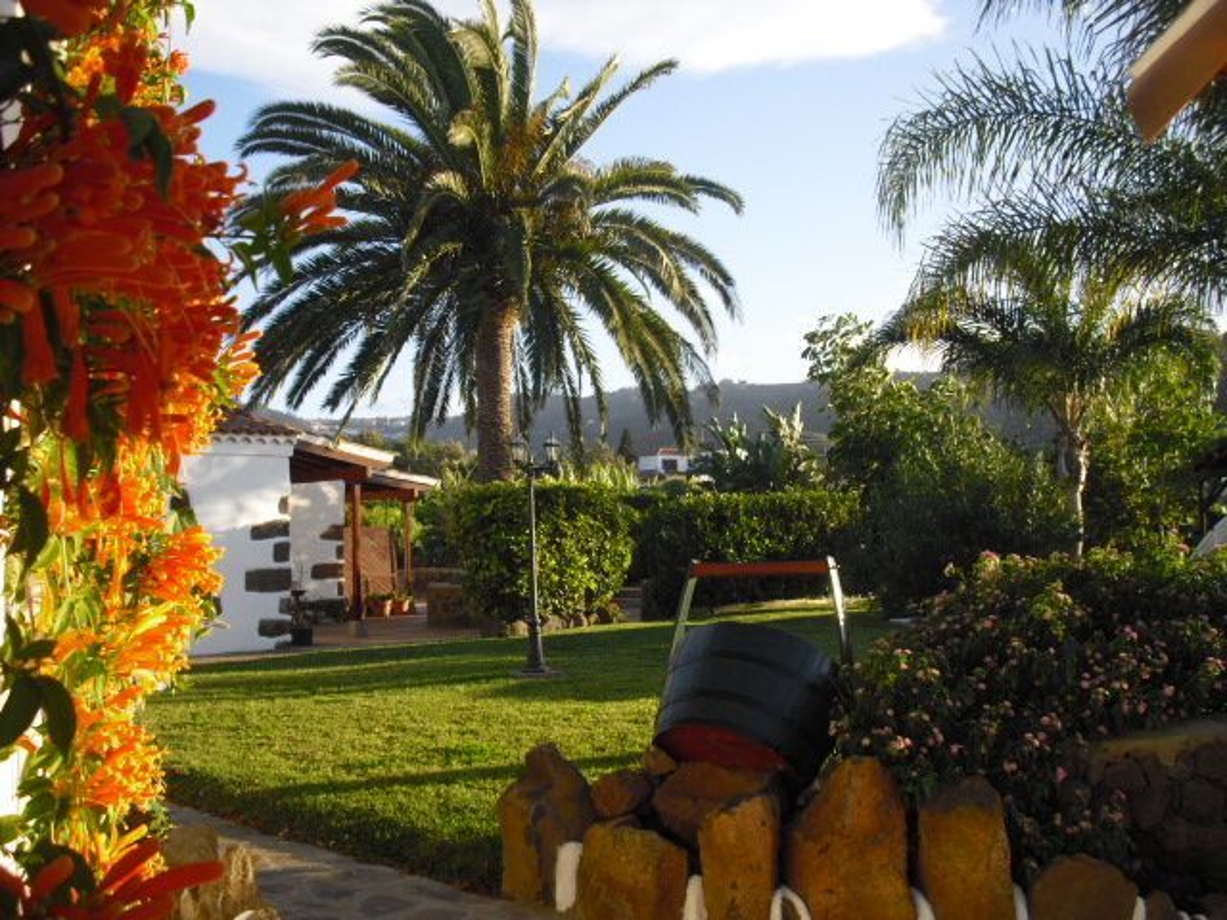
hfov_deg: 49.0
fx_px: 1347
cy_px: 460
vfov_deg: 37.7
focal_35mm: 38
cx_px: 614
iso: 64
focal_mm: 6.2
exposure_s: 1/80
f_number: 5.6
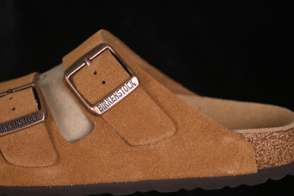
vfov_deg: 18.2
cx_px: 147
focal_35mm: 75
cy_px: 98
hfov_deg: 27.0
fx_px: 612
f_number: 7.1
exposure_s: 1/80
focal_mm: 50
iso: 160
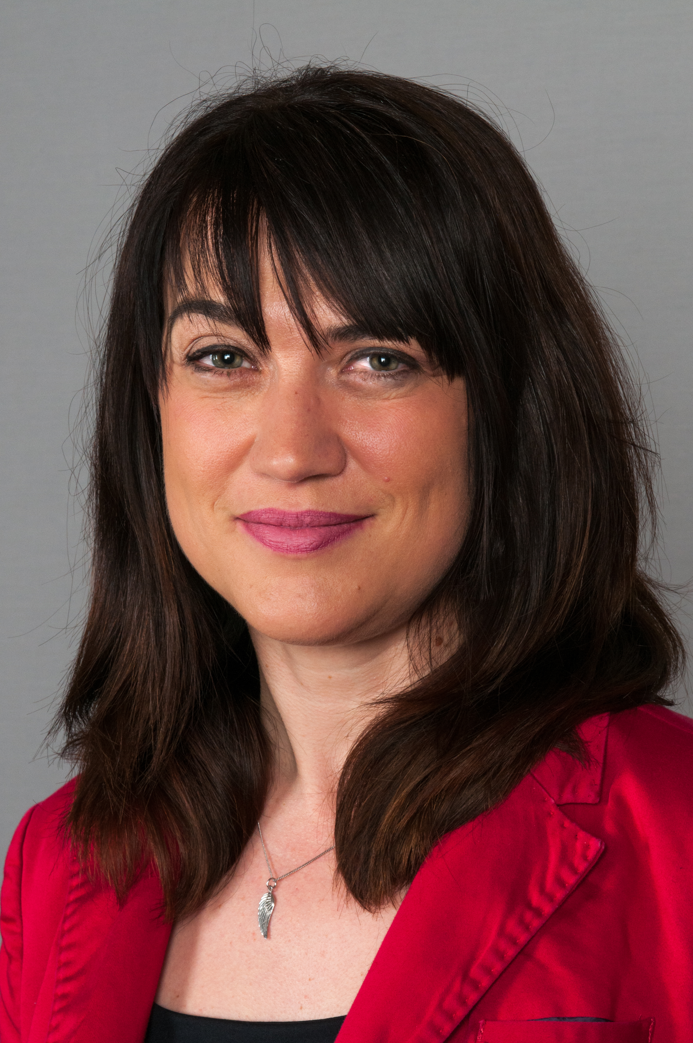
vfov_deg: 19.5
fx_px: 3040
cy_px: 522
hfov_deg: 13.0
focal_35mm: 105
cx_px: 346
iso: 200
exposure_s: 1/125
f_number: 16
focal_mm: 70
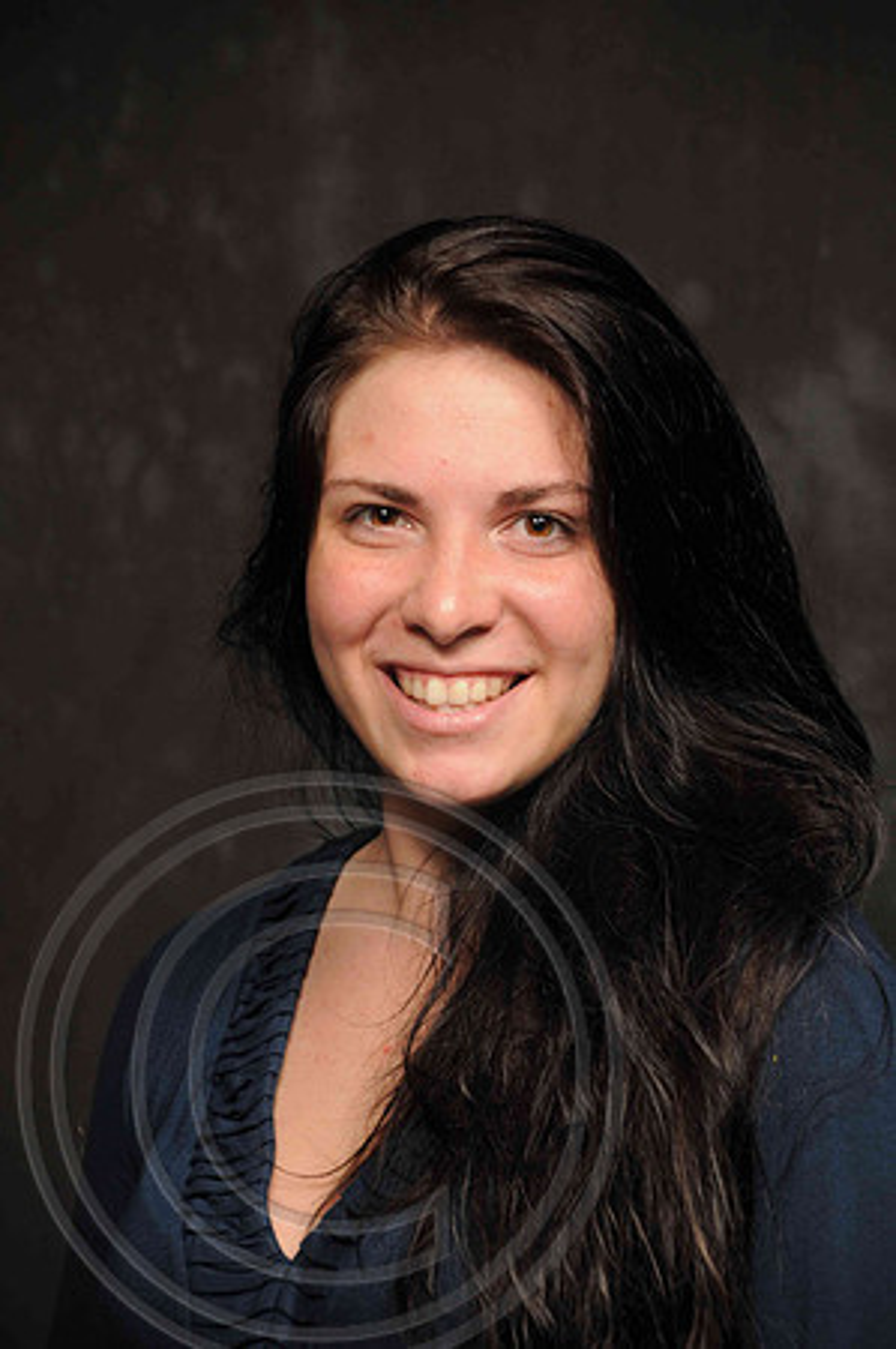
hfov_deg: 8.7
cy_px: 674
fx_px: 5893
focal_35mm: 158
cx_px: 448
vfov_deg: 13.1
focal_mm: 105
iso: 200
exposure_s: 1/30
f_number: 5.6
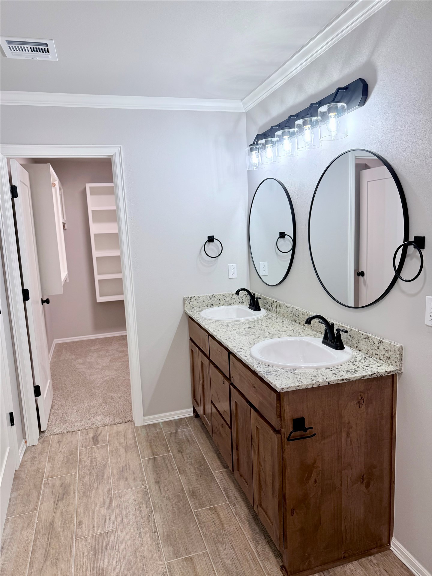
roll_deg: +1.8
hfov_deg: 56.8
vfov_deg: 71.6
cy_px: 288
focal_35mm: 24
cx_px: 216
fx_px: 399
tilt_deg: -7.3
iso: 100
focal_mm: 6.76
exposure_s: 1/120
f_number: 1.78
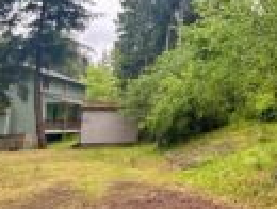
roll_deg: +0.2
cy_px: 62
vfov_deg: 33.3
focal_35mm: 43
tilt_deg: +10.3
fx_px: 345
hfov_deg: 38.9
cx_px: 275
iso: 80
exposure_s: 1/99
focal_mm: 2.22
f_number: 2.2
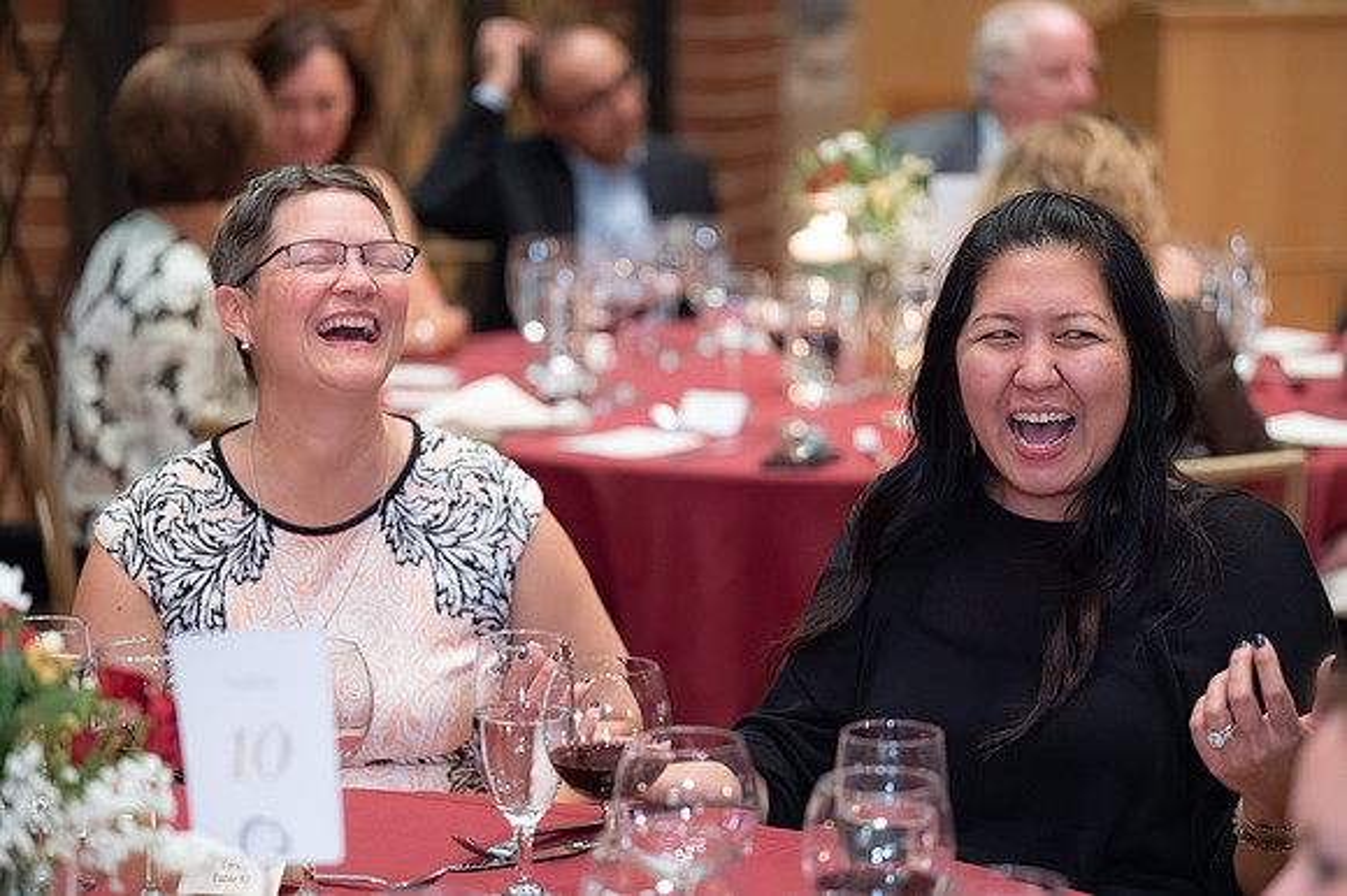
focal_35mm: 103
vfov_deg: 13.3
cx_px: 674
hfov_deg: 19.8
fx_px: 3852
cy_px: 448
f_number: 2.8
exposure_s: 1/125
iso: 8000
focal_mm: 103
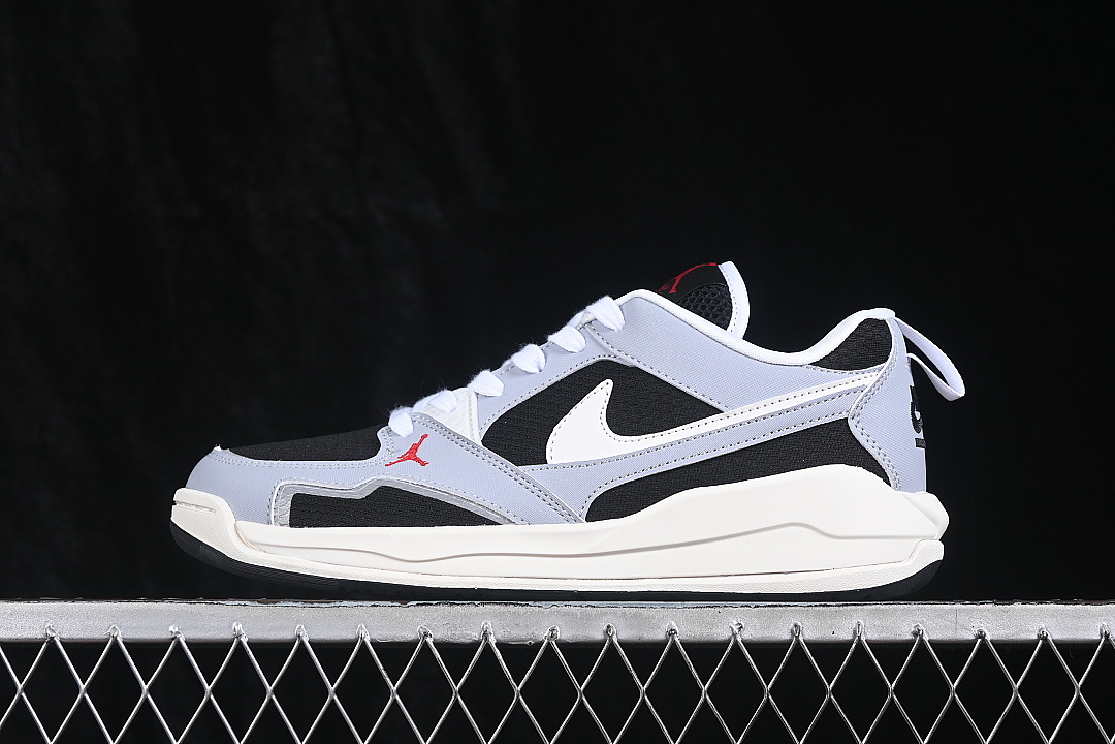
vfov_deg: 18.2
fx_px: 2323
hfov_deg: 27.0
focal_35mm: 75
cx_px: 558
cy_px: 372
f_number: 7.1
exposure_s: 1/80
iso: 160
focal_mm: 50
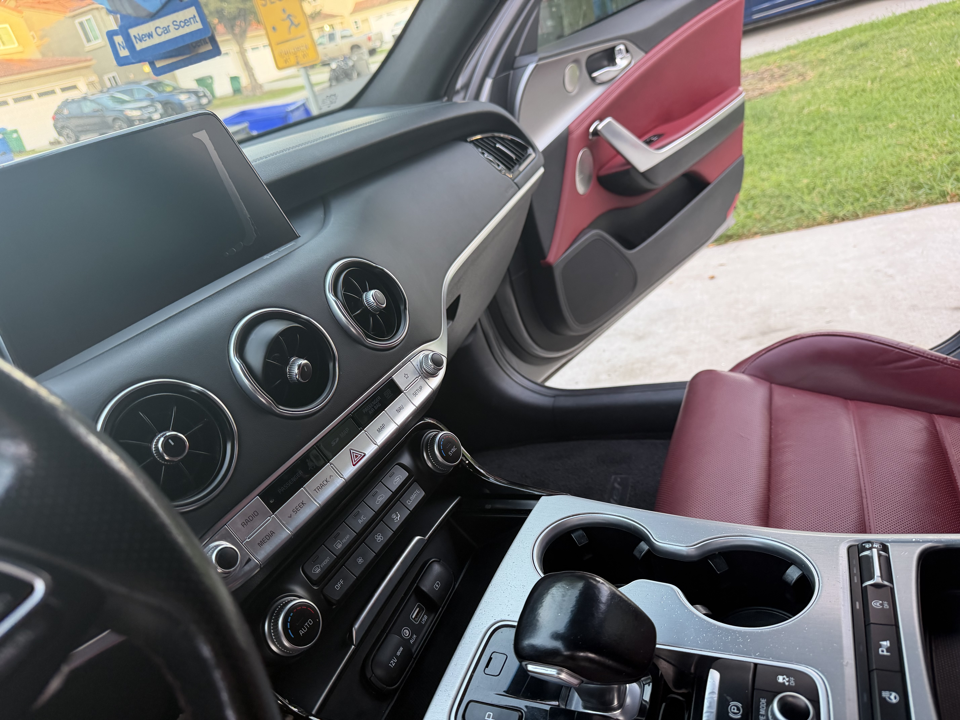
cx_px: 480
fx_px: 666
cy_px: 360
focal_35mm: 24
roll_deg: +14.2
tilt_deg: -26.8
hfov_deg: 71.6
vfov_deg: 56.8
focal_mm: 6.76
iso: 200
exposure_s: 1/68
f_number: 1.78
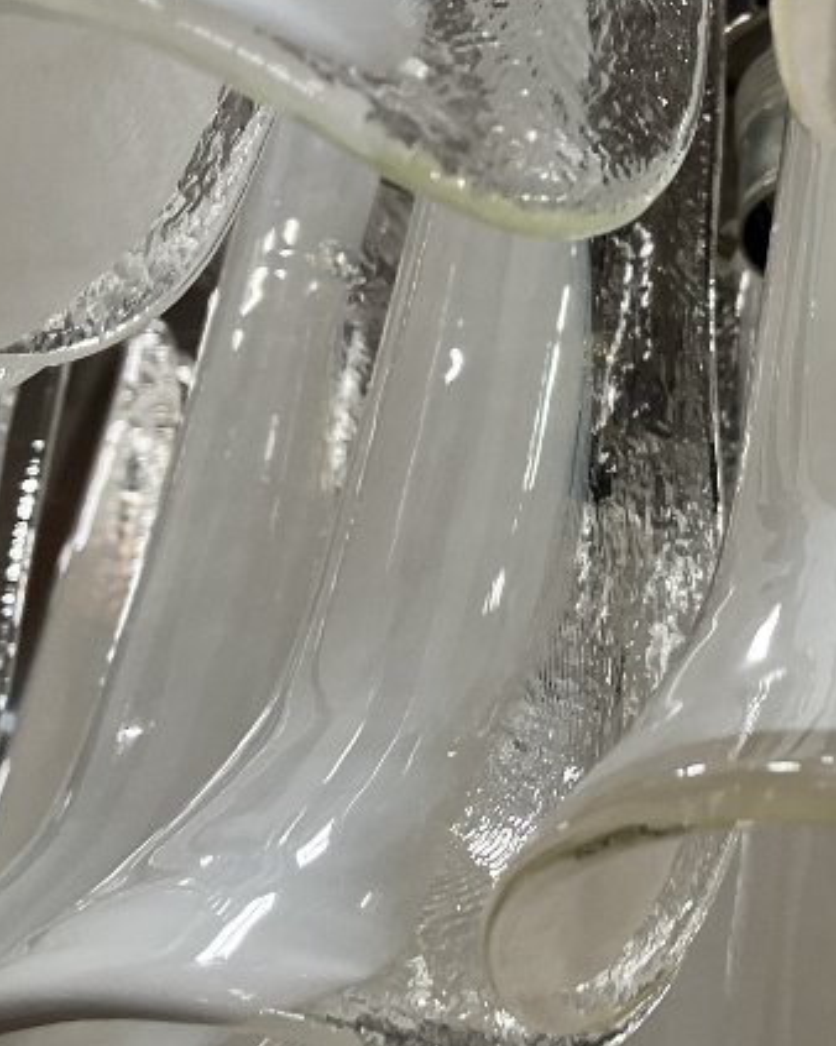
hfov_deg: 20.0
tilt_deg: +31.5
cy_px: 420
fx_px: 2228
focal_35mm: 72
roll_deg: +0.2
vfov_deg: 26.4
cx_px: 984
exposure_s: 1/100
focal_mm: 5.1
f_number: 1.6
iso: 125
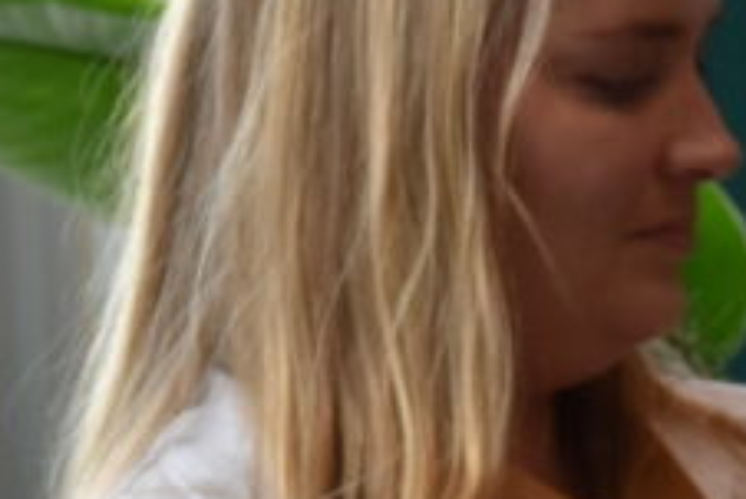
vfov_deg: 3.1
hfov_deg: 4.6
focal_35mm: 449
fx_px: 9310
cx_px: -449
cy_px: 134
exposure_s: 1/250
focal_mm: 66
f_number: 5.3
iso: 800
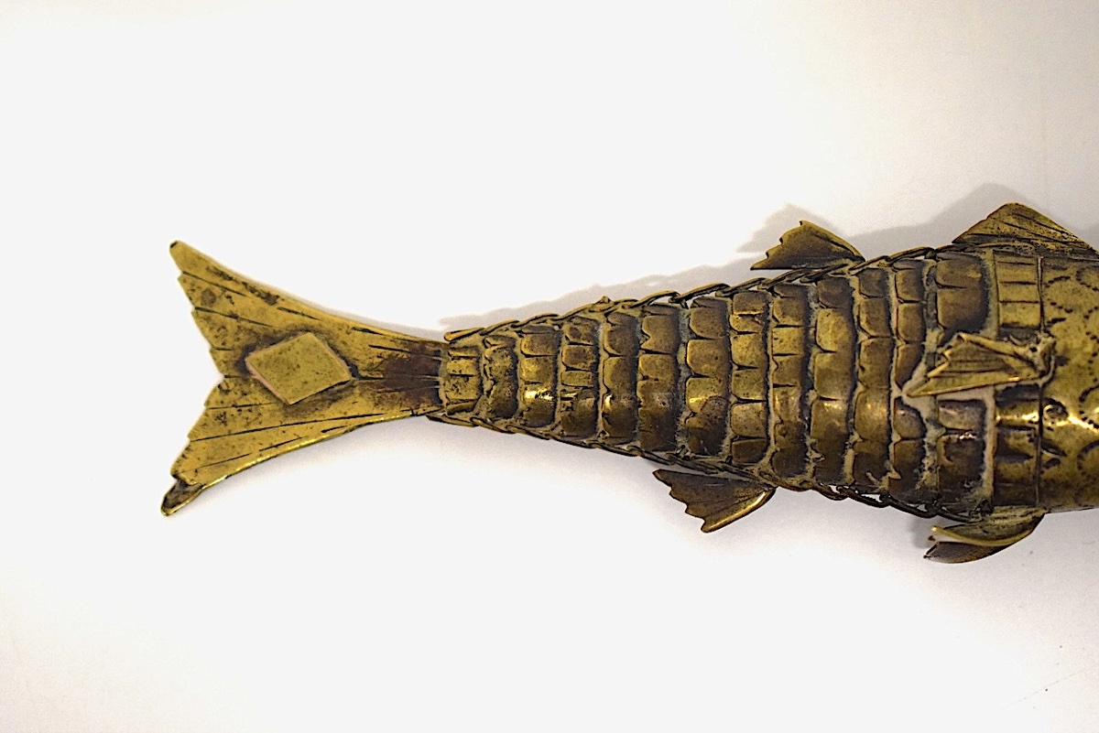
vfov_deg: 18.9
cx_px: 550
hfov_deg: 28.1
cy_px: 366
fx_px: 2199
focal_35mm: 72
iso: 2500
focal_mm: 48
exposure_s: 1/125
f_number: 5.3
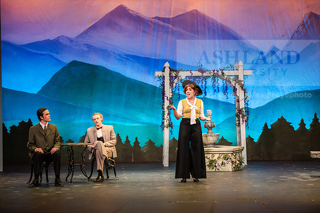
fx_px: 889
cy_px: 106
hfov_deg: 20.4
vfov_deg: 13.7
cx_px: 160
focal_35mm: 100
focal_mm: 100
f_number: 3.2
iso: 4000
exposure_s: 1/320
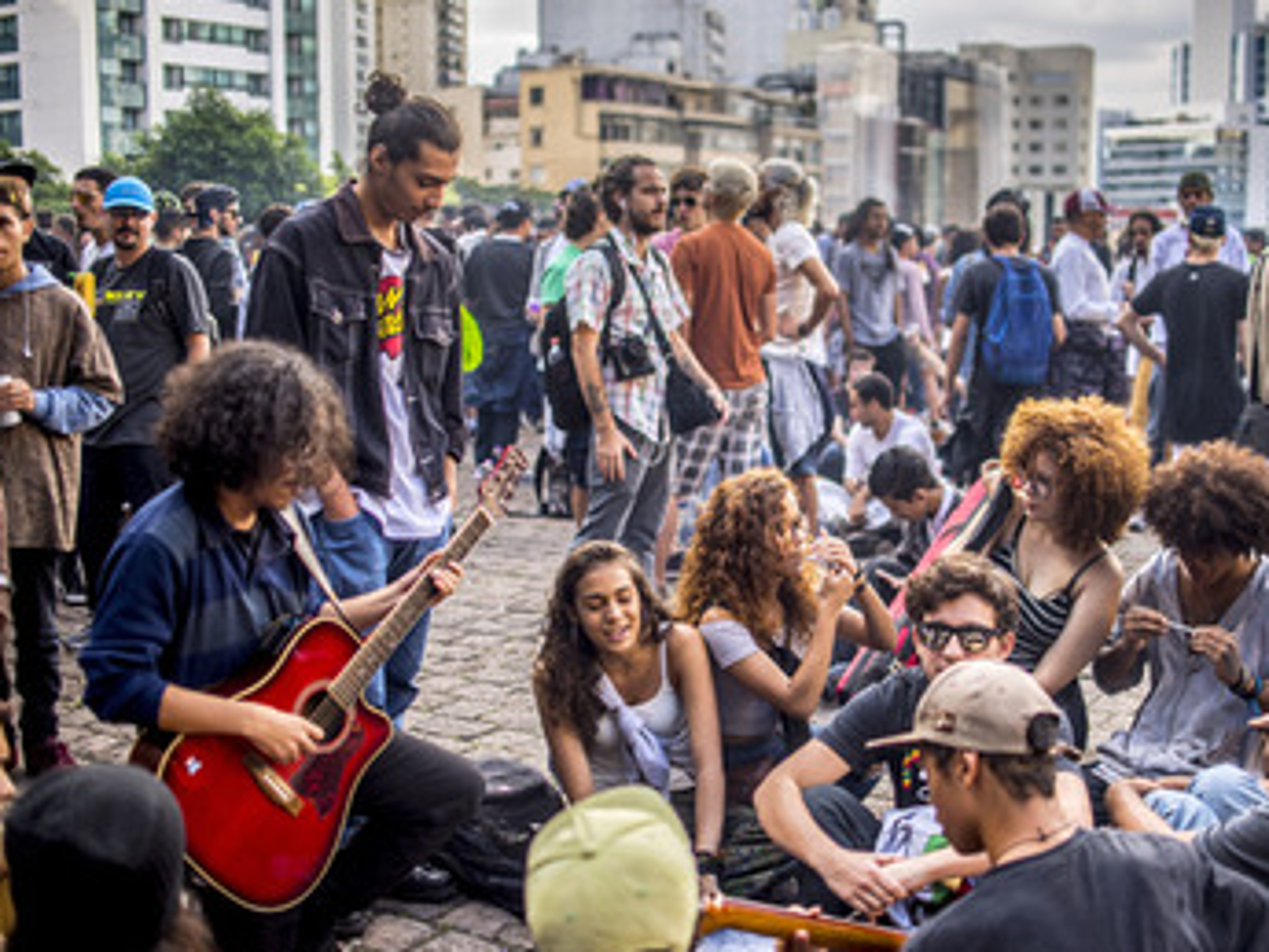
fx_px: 1614
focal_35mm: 44
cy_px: 522
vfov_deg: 32.9
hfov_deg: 42.8
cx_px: 719
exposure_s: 1/1000
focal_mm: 35
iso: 160
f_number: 1.8
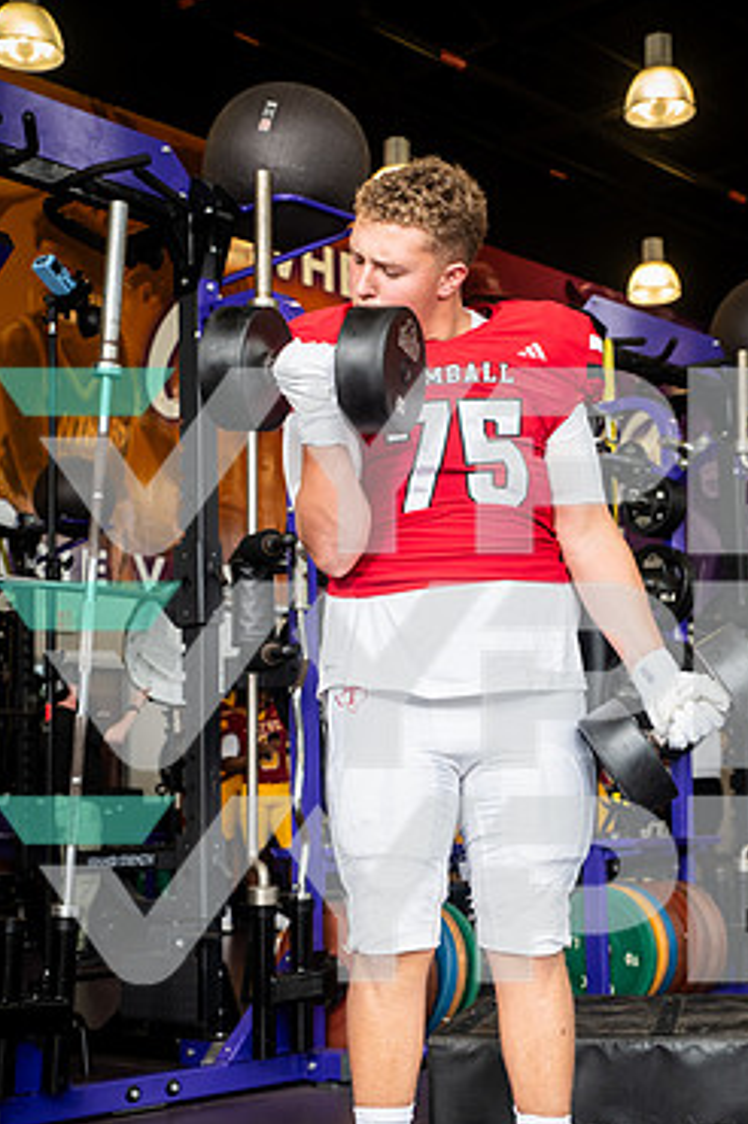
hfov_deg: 24.1
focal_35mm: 56
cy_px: 677
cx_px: 447
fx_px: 1748
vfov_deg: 35.5
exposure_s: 1/250
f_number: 5.6
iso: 500
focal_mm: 46
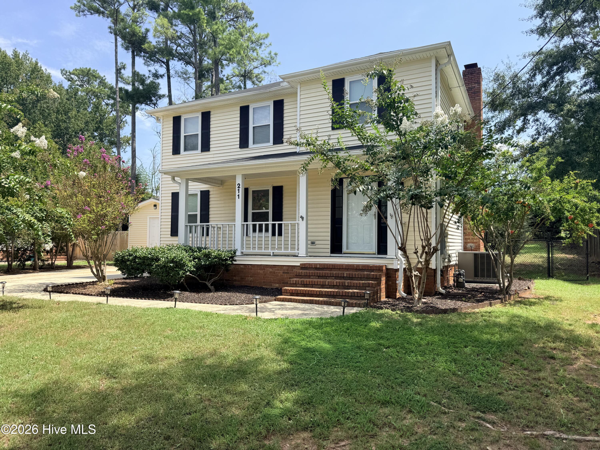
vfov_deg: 56.8
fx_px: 416
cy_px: 225
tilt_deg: +3.3
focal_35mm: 24
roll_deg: -0.7
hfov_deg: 71.6
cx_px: 300
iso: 80
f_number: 1.78
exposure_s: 1/2445
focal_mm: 6.76
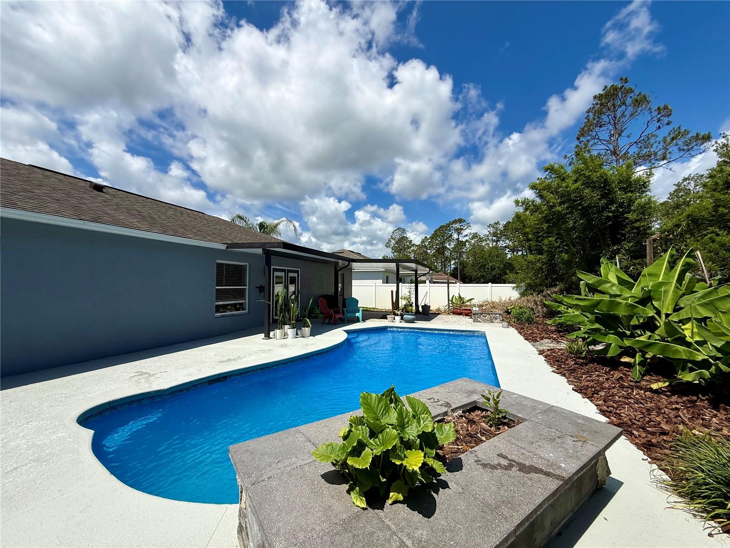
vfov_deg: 85.7
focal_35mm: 14
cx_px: 365
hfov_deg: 102.1
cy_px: 274
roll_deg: -0.2
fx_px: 295
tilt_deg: +2.1
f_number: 2.2
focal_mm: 2.22
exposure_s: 1/3663
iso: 50
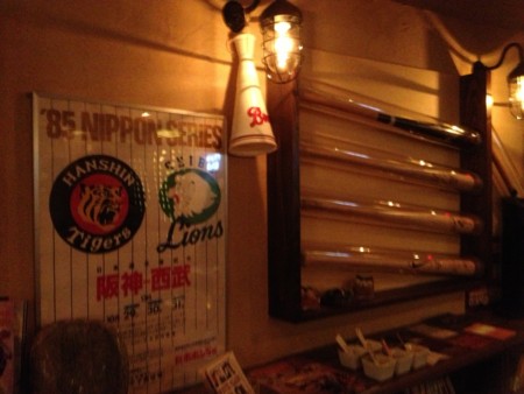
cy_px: 197
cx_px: 262
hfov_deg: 52.6
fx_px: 530
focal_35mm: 35
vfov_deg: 40.7
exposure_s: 1/15
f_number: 2.4
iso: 800
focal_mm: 4.28
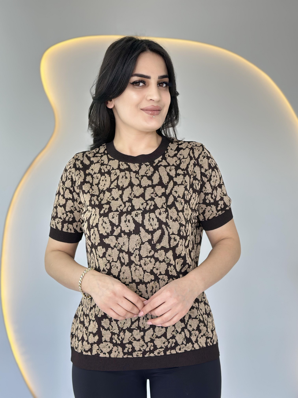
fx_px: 551
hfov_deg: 30.3
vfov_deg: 39.7
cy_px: 199
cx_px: 149
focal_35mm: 48
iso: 64
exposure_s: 1/105
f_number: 1.78
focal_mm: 6.86
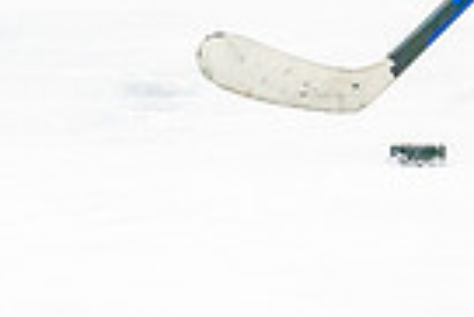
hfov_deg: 1.7
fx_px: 15553
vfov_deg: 1.2
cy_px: -278
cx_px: 1112
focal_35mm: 1180
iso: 3200
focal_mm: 200
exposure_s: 1/1250
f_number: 2.8
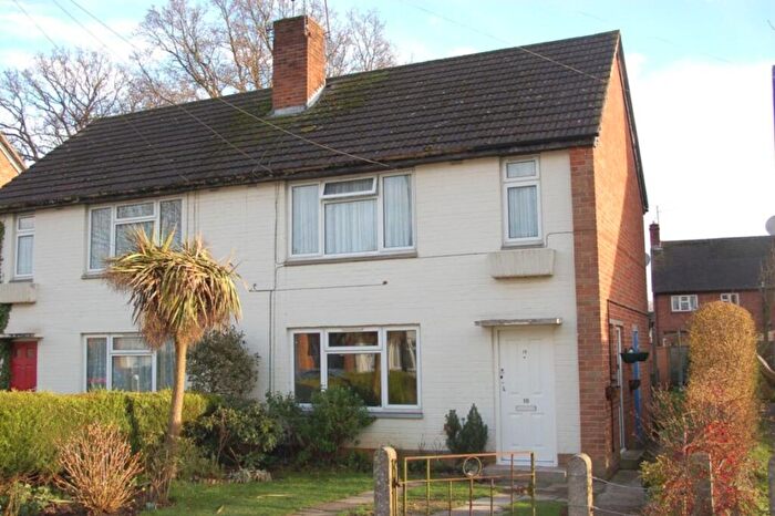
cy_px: 258
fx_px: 807
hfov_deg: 51.3
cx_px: 388
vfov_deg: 35.5
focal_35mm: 38
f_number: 6.3
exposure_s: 1/160
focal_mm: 25
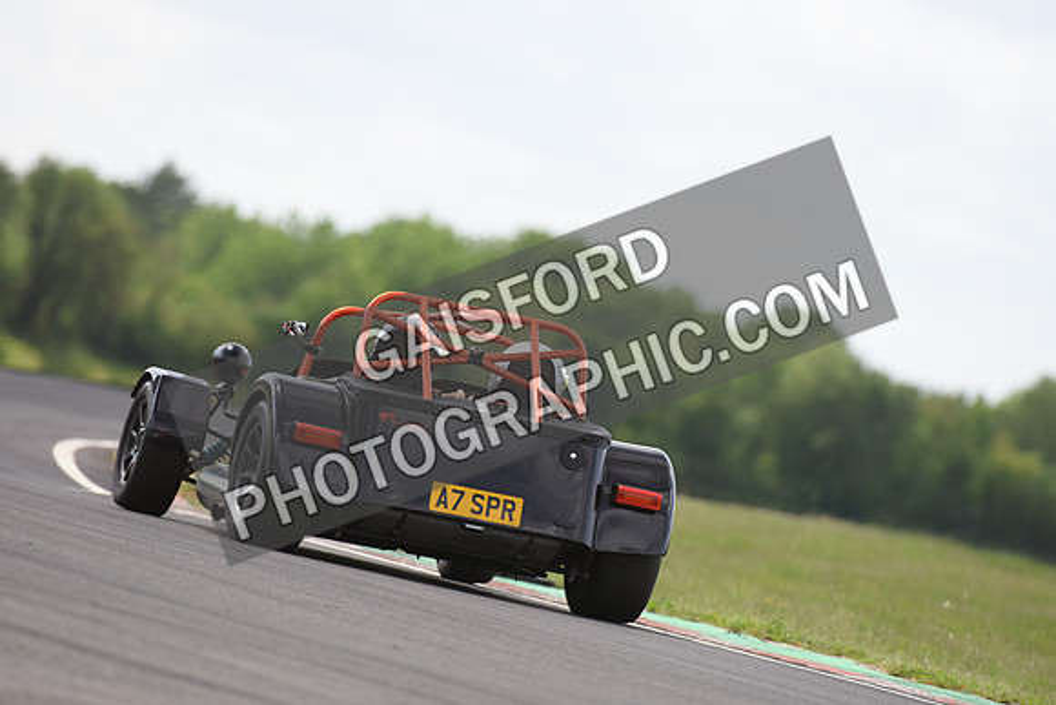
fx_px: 11736
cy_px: 352
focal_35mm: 400
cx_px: 528
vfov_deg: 3.4
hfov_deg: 5.2
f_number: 5.6
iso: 1250
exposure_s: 1/1000
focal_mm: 400
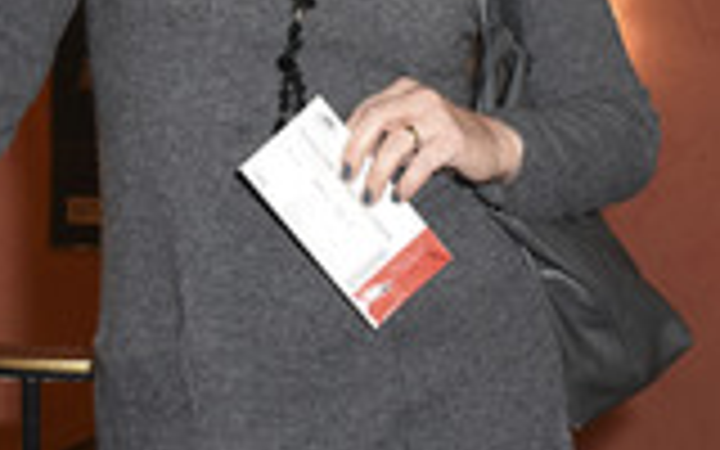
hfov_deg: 21.6
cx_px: 137
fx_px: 1864
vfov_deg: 13.6
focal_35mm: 95
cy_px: 14
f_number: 4.5
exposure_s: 1/100
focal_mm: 22
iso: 640
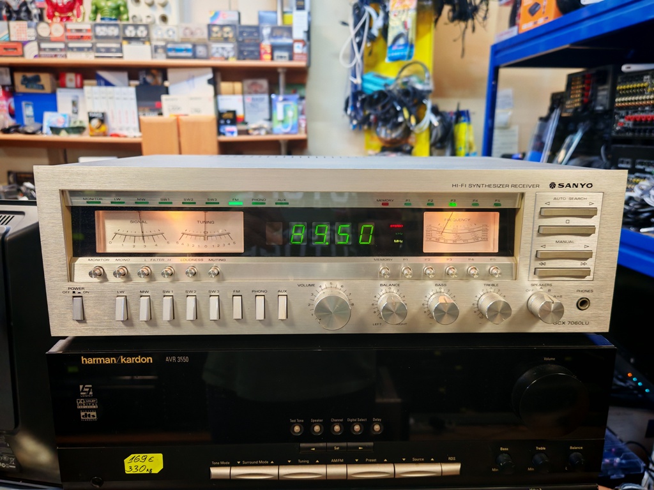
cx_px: 327
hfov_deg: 65.3
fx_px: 510
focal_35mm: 27
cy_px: 245
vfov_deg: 51.4
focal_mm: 6.67
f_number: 1.9
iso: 640
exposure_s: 1/33
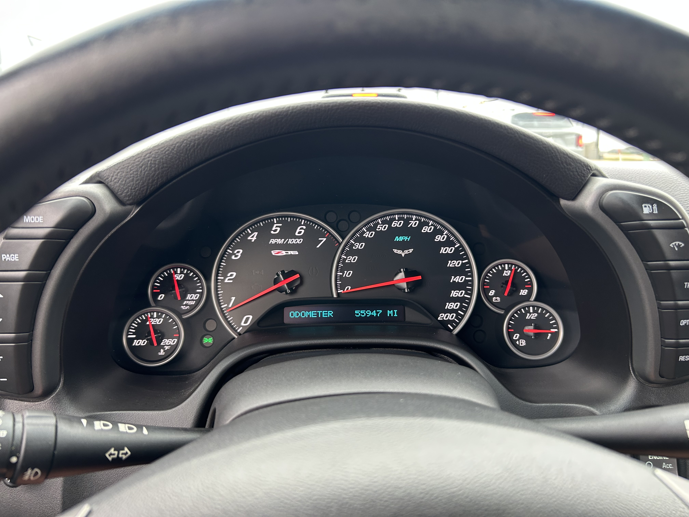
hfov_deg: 67.3
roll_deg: +0.5
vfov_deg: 53.1
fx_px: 518
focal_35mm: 26
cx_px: 344
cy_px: 258
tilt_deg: -8.8
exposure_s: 1/92
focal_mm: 5.7
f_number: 1.5
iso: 100
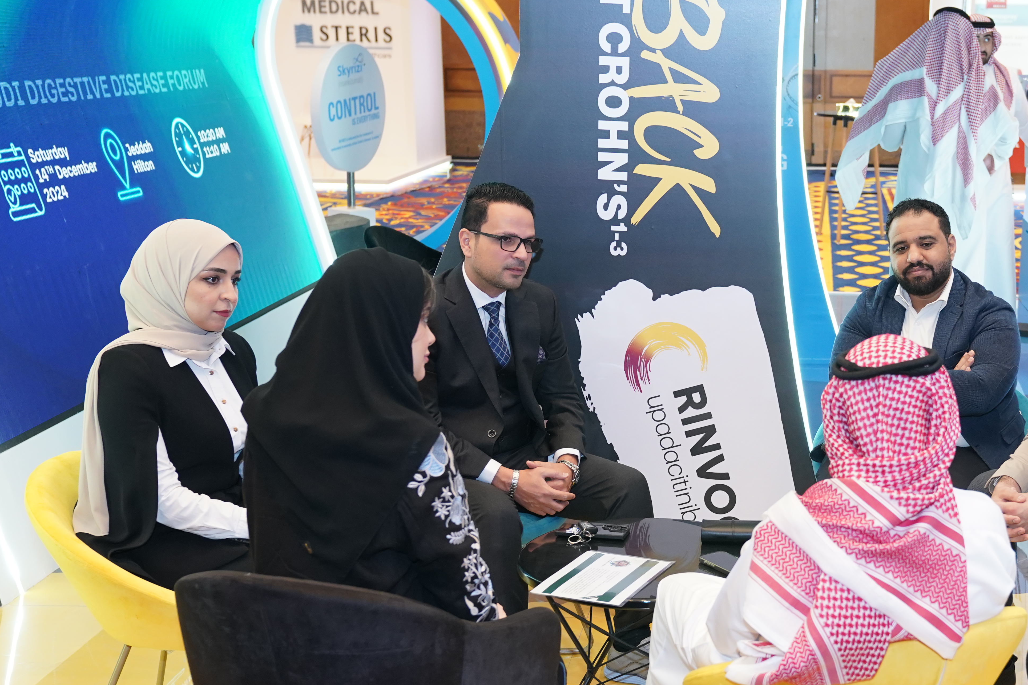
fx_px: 1599
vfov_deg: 24.0
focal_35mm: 56
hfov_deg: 34.9
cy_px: 472
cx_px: 773
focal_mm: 36
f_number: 4
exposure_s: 1/125
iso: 1600
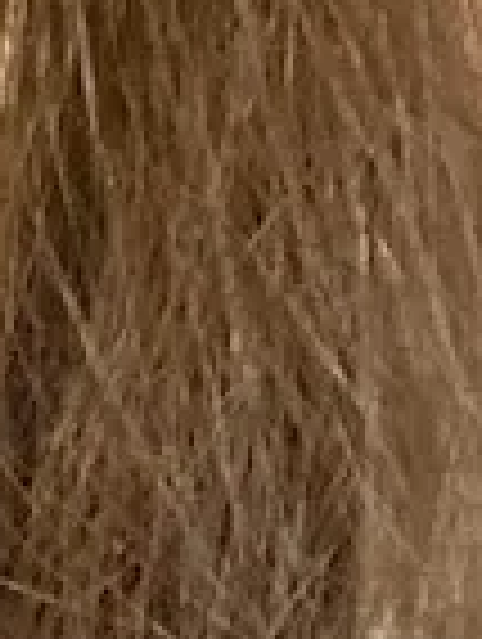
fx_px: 4165
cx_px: 1761
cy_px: -637
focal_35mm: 225
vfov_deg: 8.3
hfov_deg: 5.8
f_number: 2.2
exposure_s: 1/30
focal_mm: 2.71
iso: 400
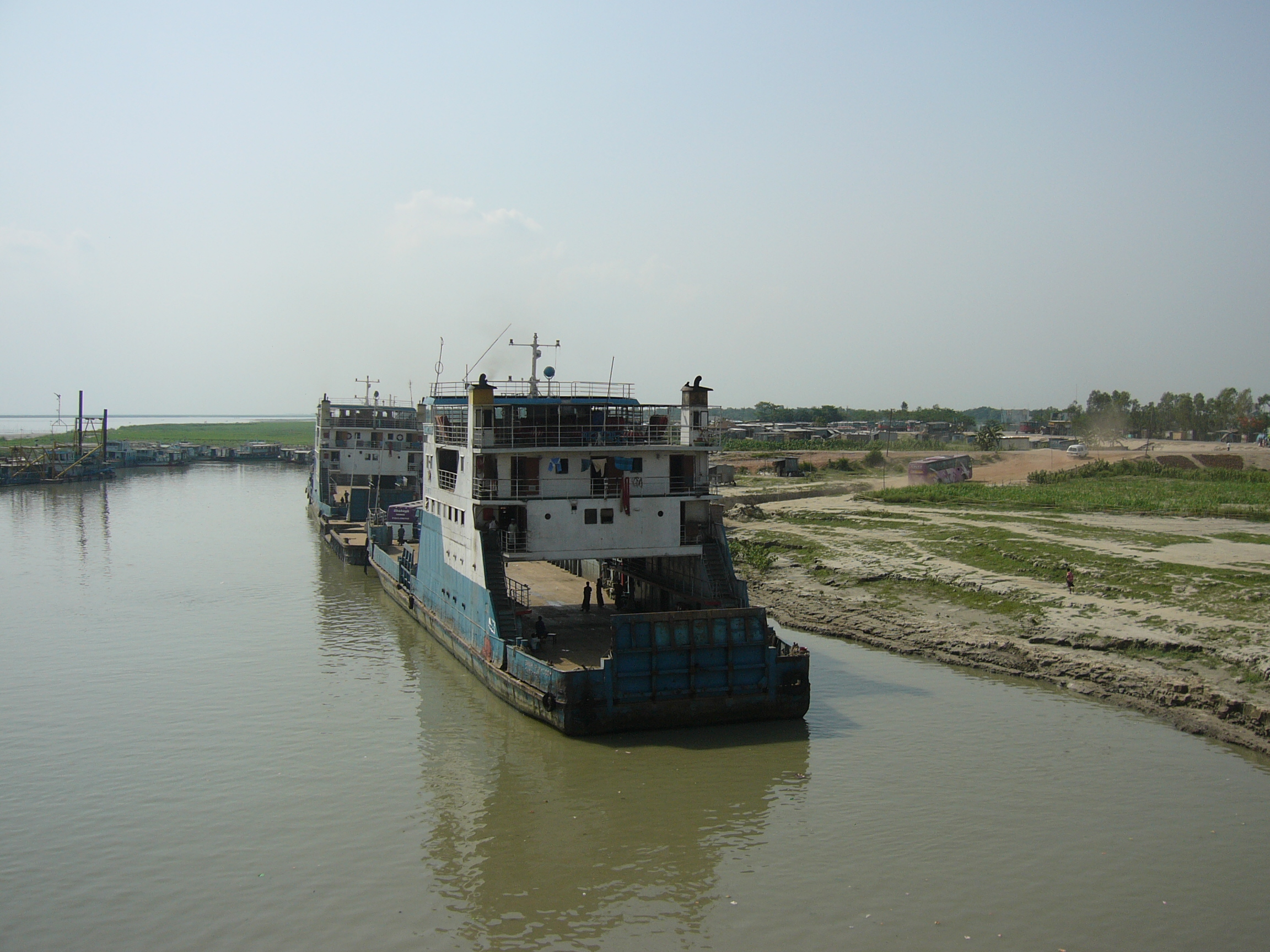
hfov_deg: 52.6
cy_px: 476
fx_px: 1284
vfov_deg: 40.7
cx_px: 635
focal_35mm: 35
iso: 50
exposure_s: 1/250
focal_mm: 5.8
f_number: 8
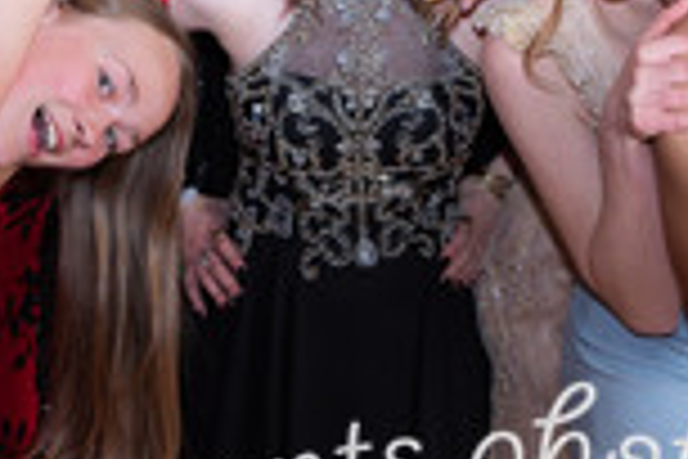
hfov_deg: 18.6
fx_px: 2102
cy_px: 186
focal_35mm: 110
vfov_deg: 12.4
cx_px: 349
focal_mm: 32
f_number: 4.5
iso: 200
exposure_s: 1/125
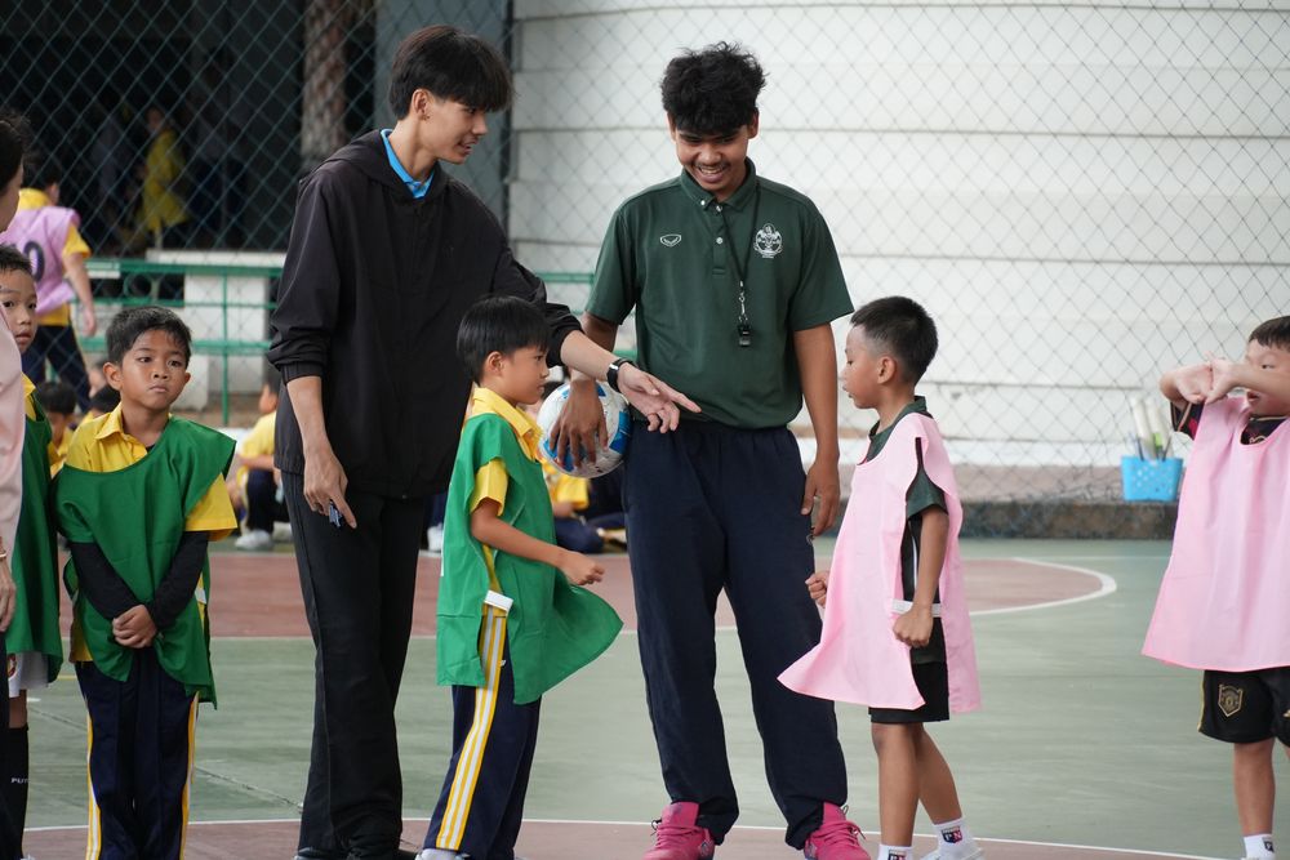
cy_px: 430
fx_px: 7257
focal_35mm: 202
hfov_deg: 10.2
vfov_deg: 6.8
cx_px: 645
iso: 1600
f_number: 5.6
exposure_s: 1/500
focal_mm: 135
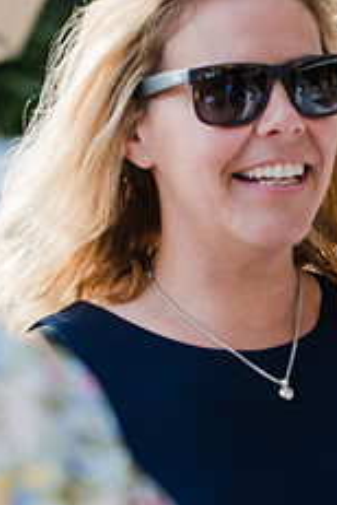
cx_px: 551
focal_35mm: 302
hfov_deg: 4.5
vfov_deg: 6.8
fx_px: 4240
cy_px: 176
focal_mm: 80
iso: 200
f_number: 4
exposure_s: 1/320
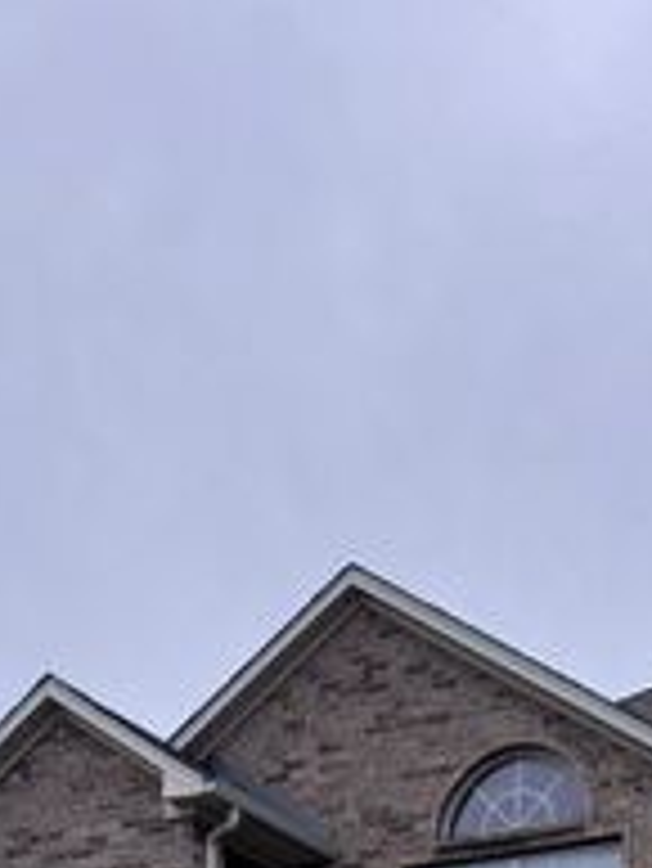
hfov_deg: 17.8
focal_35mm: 83
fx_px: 2082
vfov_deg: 19.4
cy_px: 1423
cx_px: 297
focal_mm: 6.76
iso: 80
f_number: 1.78
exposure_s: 1/7937
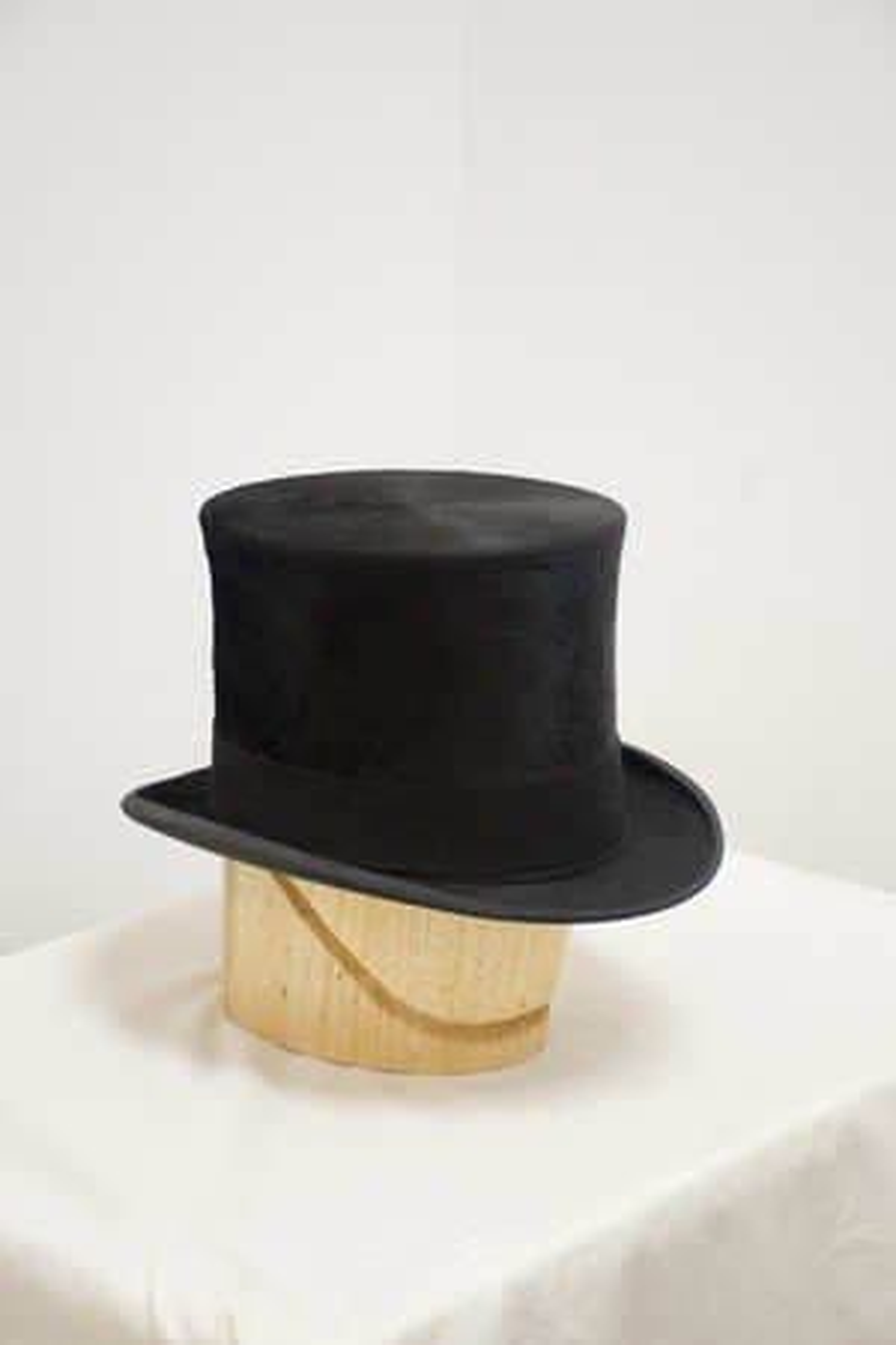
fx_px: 2800
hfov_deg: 18.2
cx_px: 448
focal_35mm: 75
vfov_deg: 27.0
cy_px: 672
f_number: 5.6
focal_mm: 50
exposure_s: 1/60
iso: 1600
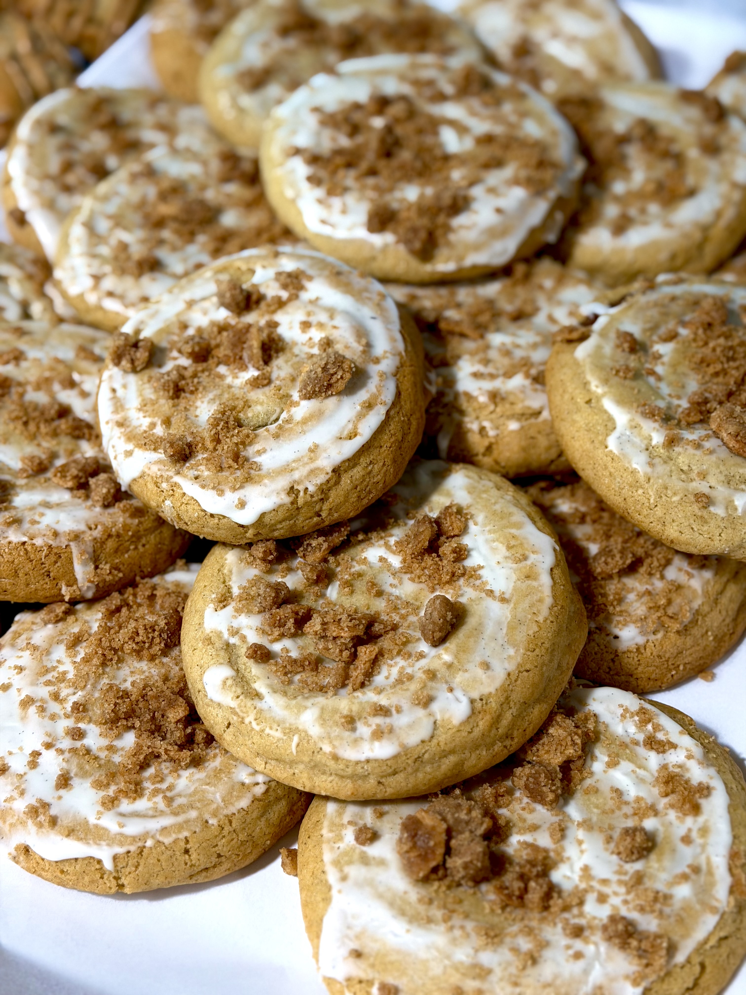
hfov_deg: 30.3
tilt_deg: -48.6
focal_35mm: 48
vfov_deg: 39.7
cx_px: 373
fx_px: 1379
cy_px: 498
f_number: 1.78
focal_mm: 6.76
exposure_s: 1/60
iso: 160
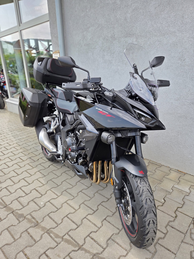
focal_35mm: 23
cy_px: 130
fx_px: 172
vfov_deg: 73.9
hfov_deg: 58.9
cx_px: 97
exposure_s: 1/852
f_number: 1.8
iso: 80
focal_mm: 5.4
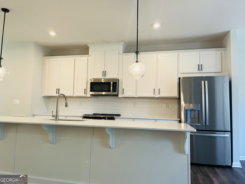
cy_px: 92
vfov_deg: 53.1
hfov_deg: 67.3
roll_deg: -1.7
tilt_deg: +4.1
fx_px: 184
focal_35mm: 26
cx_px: 122
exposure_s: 1/120
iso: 80
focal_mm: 5.1
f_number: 1.6
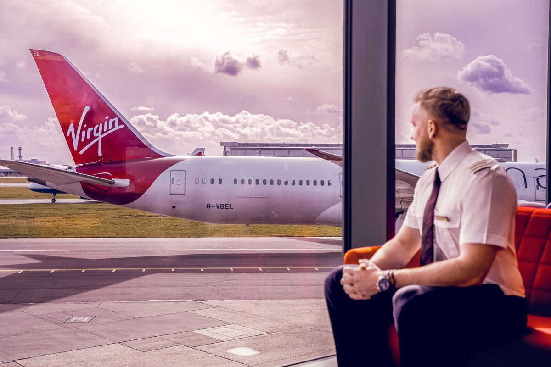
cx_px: 276
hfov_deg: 41.1
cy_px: 184
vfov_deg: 28.1
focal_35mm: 48
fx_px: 735
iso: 100
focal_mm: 48
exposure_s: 1/500
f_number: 5
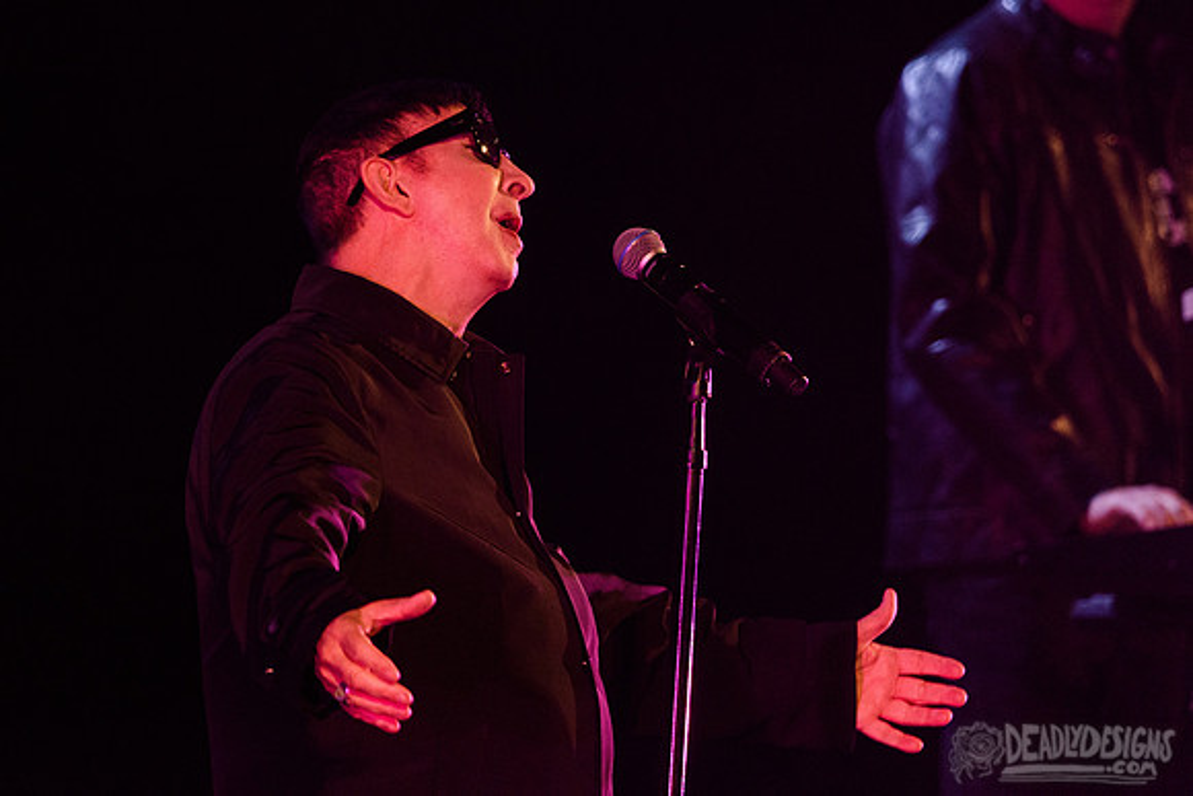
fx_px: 20769
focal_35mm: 627
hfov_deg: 3.3
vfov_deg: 2.2
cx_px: 596
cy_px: 276
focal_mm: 480
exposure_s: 1/160
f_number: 6
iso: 4000
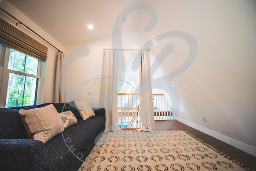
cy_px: 86
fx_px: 103
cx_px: 130
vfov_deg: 79.5
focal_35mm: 14
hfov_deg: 102.5
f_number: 2.8
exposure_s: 1/125
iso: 250
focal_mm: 14
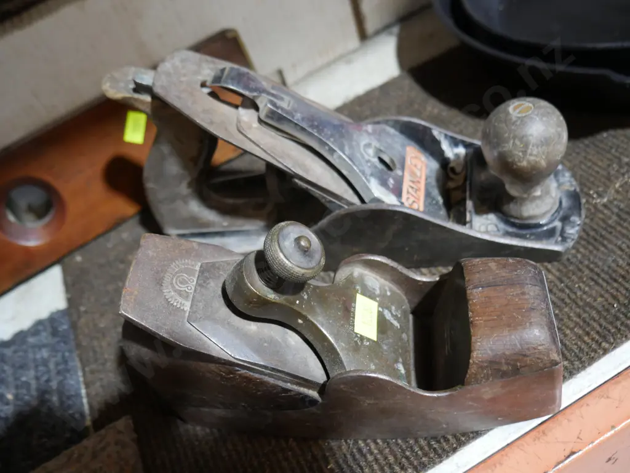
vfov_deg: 44.2
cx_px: 315
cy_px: 236
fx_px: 583
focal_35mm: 32
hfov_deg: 56.8
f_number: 3.6
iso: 1000
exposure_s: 1/60
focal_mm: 16
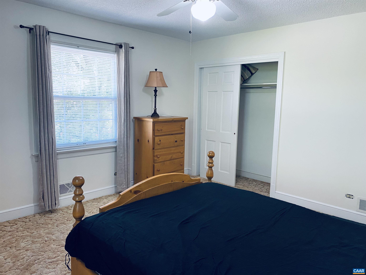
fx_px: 275
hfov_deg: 67.3
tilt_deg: -6.5
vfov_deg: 53.1
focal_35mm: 26
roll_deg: -1.5
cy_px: 138
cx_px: 183
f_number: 1.8
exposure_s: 1/60
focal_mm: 4.25
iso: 160
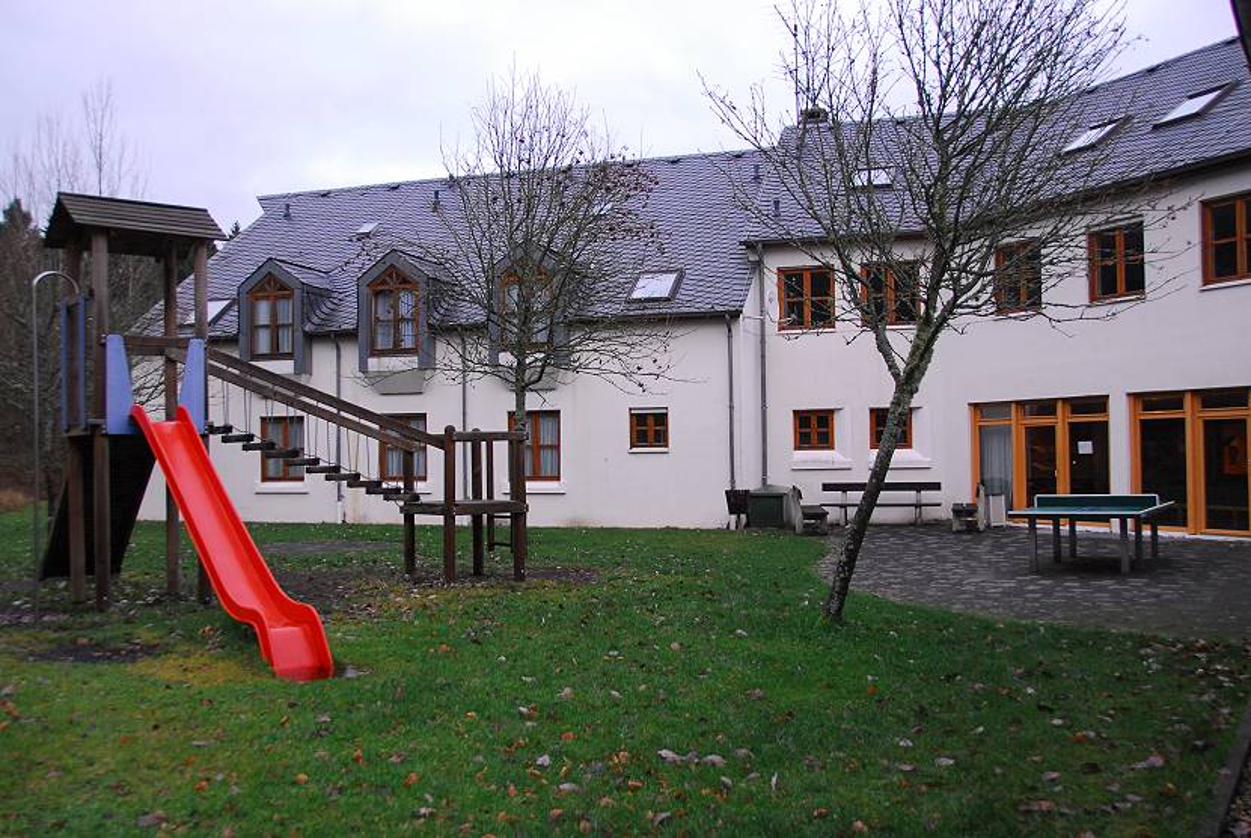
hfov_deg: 57.2
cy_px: 419
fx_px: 1148
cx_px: 626
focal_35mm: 33
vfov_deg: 40.1
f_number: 3.8
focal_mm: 22
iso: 640
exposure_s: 1/20
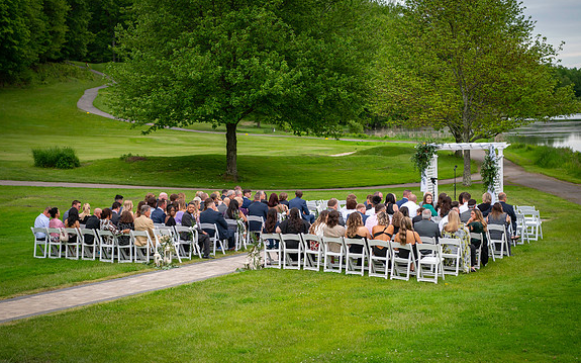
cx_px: 289
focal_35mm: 75
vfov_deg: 17.4
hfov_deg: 27.5
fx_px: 1187
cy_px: 184
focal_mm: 70
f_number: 3.2
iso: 1000
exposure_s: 1/3200
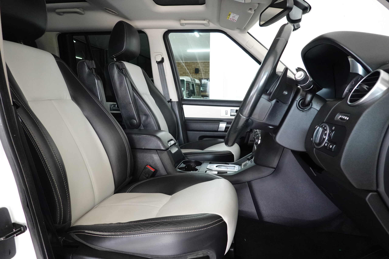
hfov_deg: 73.7
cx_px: 194
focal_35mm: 24
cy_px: 130
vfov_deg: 53.1
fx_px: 259
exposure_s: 1/80
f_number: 2.8
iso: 1600
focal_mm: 9
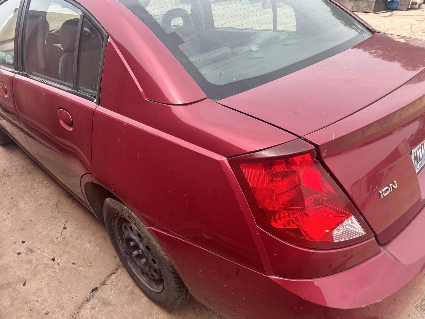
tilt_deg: -31.1
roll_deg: +5.5
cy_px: 160
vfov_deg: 53.1
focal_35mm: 26
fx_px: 319
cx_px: 212
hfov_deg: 67.3
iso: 50
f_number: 1.5
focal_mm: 5.7
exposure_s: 1/1124
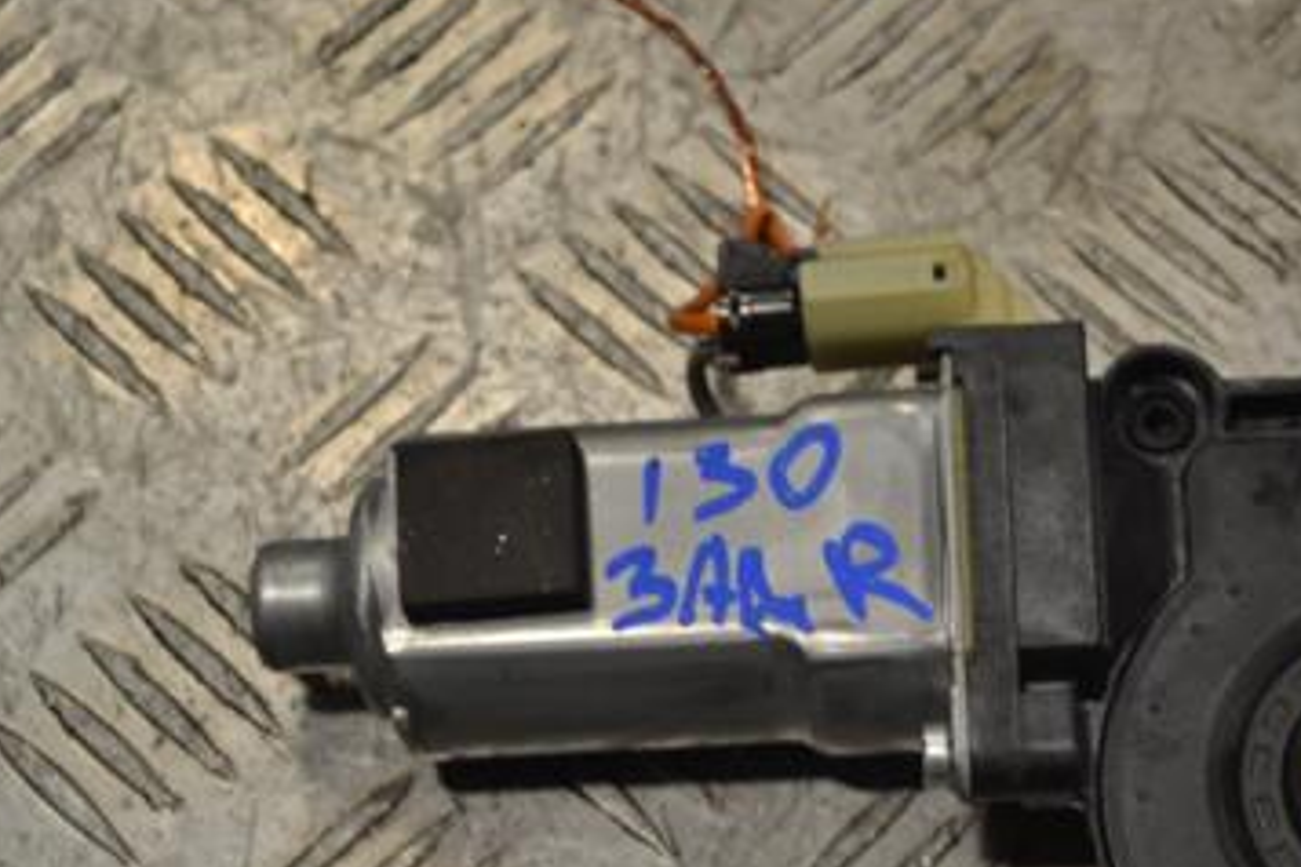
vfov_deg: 12.3
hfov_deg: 18.3
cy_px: 681
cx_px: 1035
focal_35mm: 111
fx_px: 4011
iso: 100
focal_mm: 44
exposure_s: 1/50
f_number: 5.3
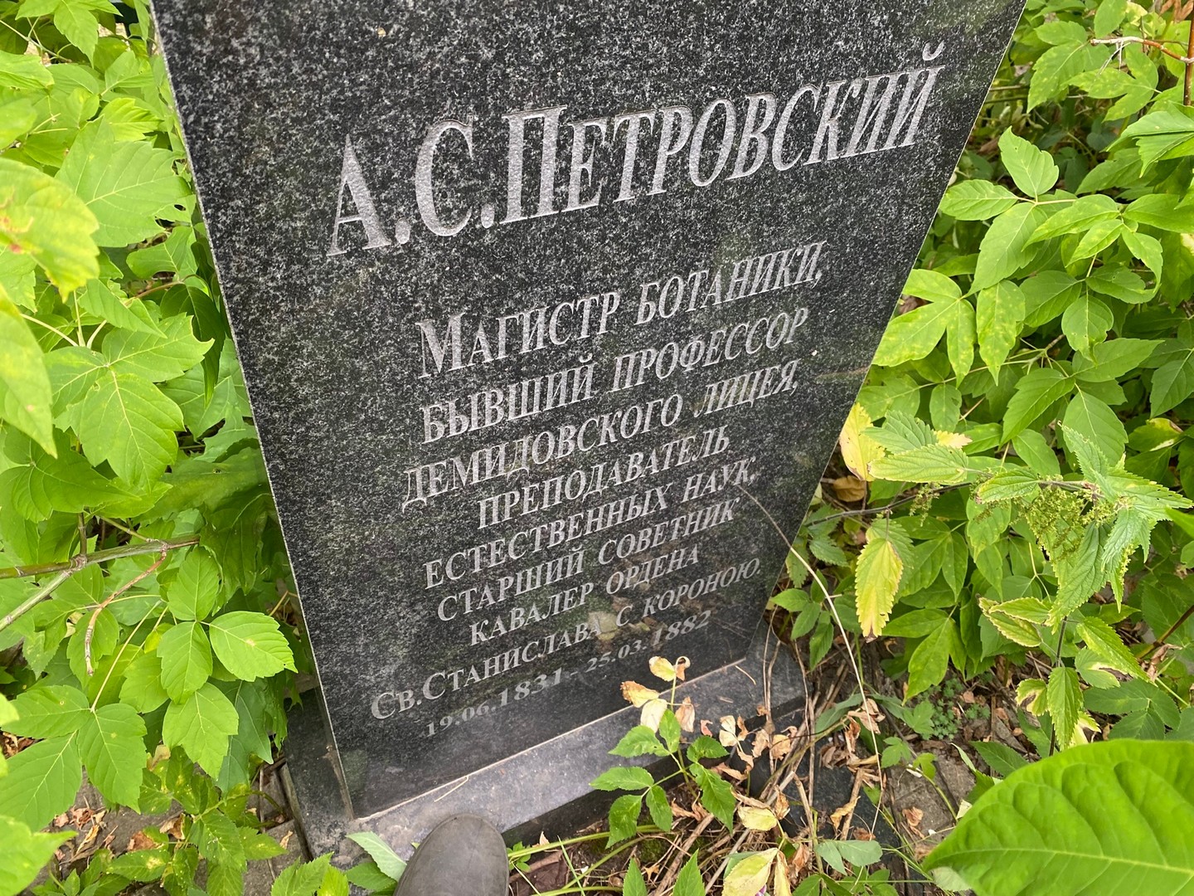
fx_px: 897
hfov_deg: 67.3
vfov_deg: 53.1
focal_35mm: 26
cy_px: 448
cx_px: 597
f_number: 1.8
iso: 125
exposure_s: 1/121
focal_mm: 4.25
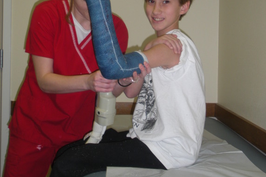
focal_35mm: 56
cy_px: 56
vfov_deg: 24.1
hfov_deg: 35.6
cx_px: 130
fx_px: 414
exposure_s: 1/30
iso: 74
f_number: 3.5
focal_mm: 6.3
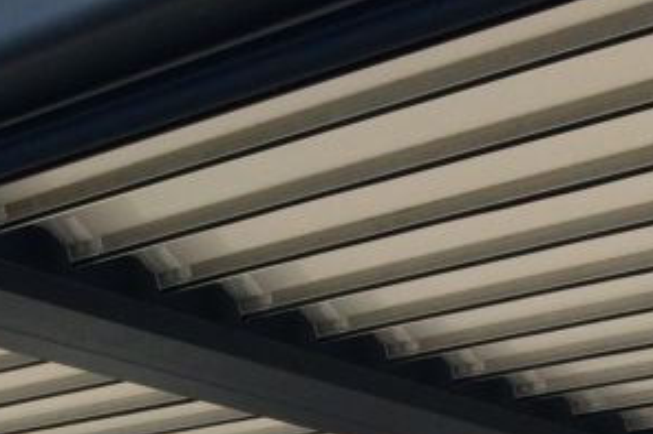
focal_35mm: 112
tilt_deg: +1.5
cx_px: -282
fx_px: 2030
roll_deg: -0.2
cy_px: 777
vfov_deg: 11.4
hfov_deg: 16.8
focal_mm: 4.15
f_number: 2.2
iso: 32
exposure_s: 1/4566
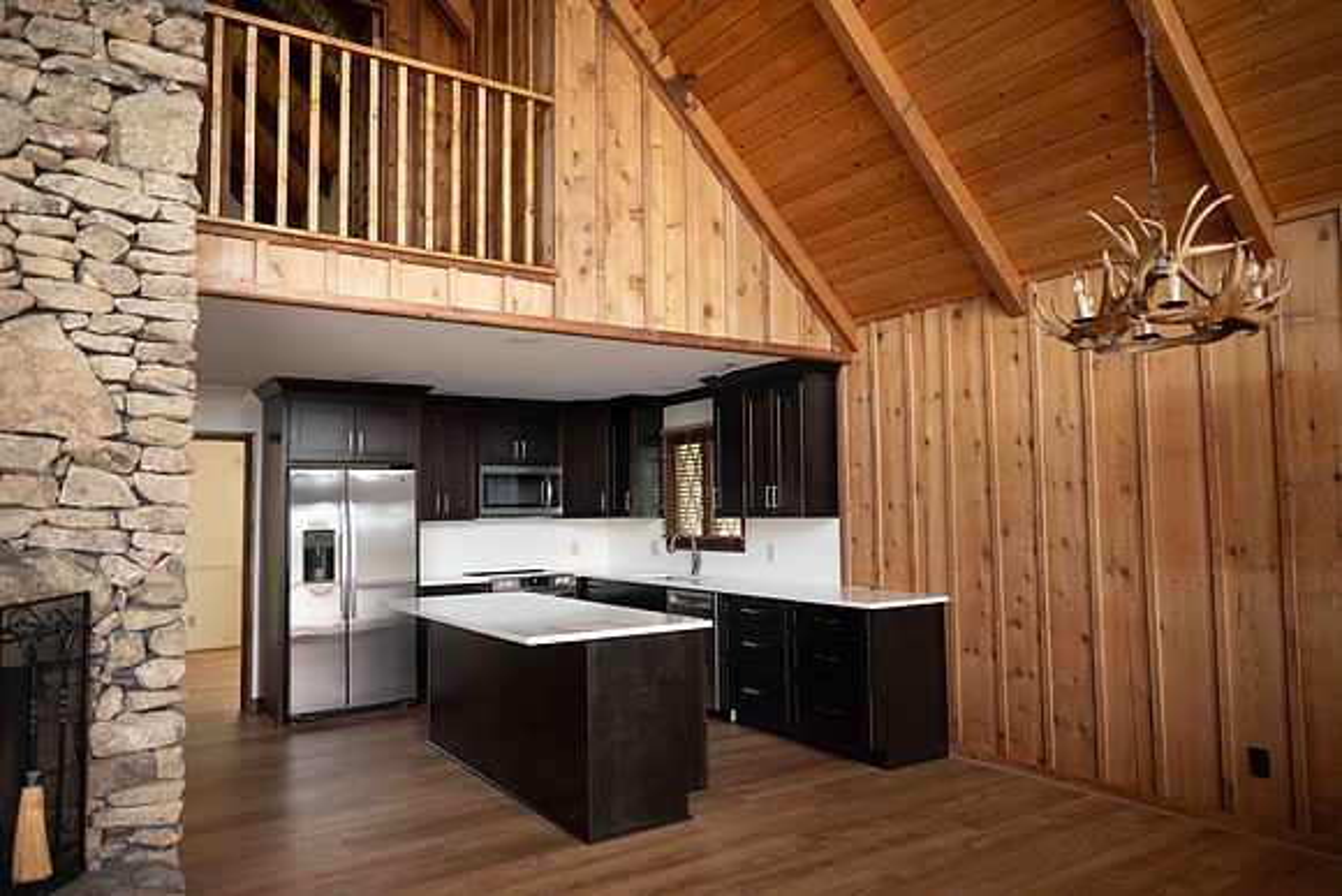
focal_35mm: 24
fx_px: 895
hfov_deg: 73.7
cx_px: 671
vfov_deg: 53.2
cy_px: 448
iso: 1000
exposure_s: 1/250
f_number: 2.5
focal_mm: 24
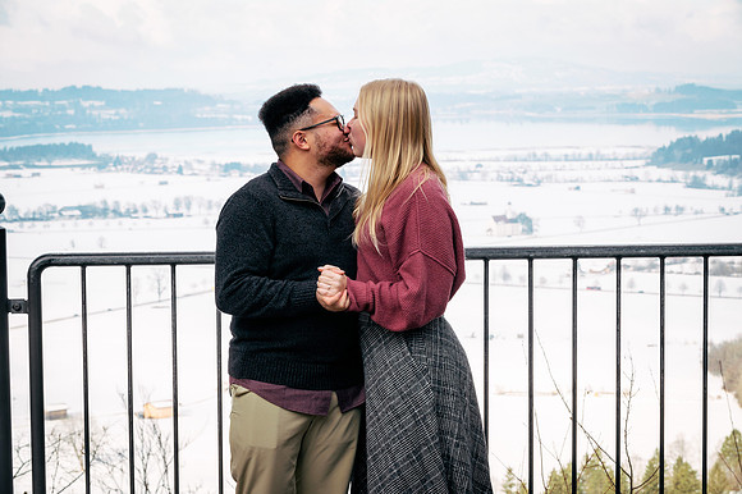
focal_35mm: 110
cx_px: 371
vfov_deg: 12.4
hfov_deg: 18.6
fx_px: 2266
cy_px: 247
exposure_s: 1/200
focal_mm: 110
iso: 250
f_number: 14
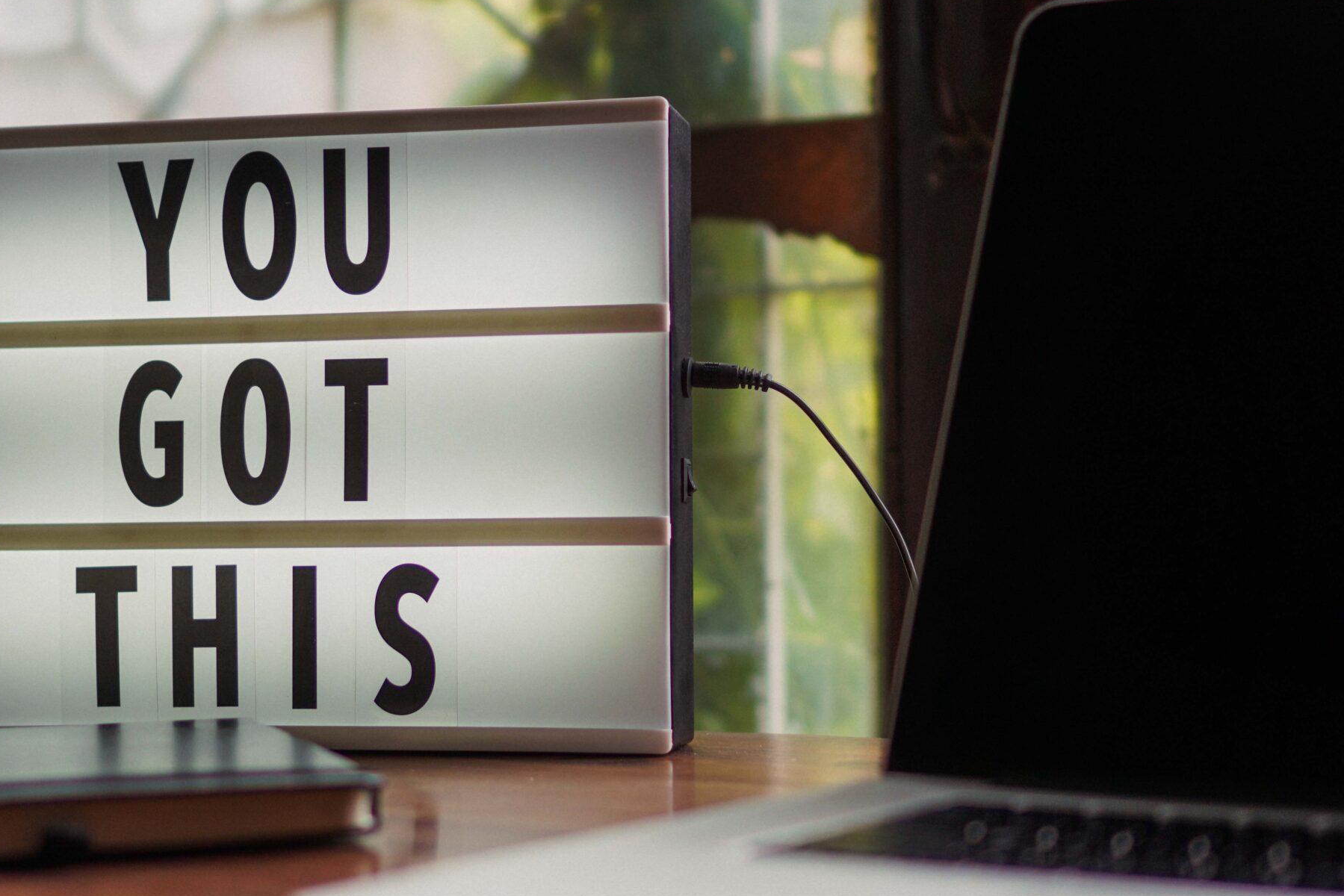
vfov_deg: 18.2
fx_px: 2789
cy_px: 521
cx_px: 592
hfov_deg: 27.1
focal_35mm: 75
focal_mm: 35
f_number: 1.8
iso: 100
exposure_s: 1/250
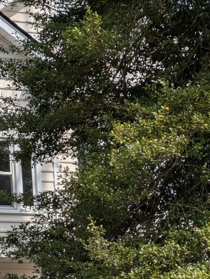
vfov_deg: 12.5
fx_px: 1261
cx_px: 84
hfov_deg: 9.5
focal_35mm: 156
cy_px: 275
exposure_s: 1/1789
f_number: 1.89
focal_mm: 5.43
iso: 50
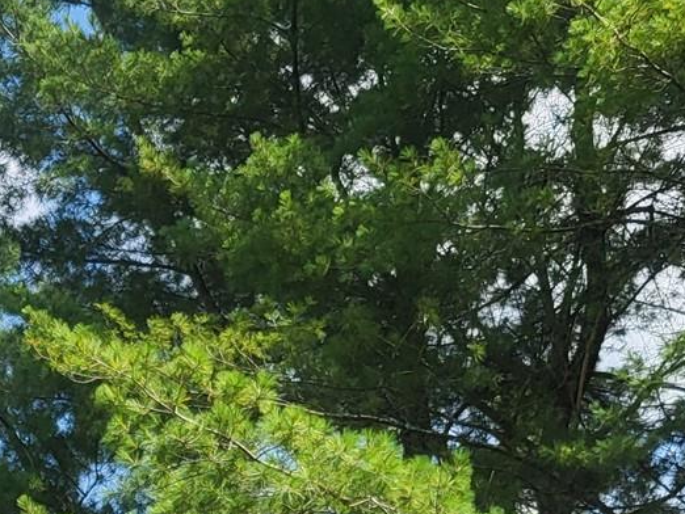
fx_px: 2019
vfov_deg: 12.9
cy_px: 974
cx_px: 102
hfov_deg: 19.0
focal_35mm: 102
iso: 40
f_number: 1.8
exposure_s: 1/2128
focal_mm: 5.4
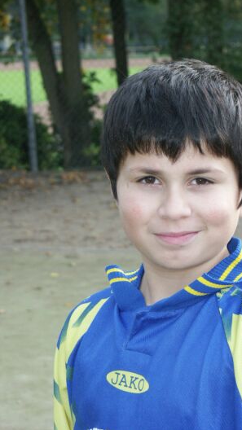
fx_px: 1517
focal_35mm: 133
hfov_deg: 9.1
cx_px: 162
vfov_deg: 16.1
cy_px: 214
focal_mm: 29.9
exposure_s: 1/250
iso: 200
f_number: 4.5
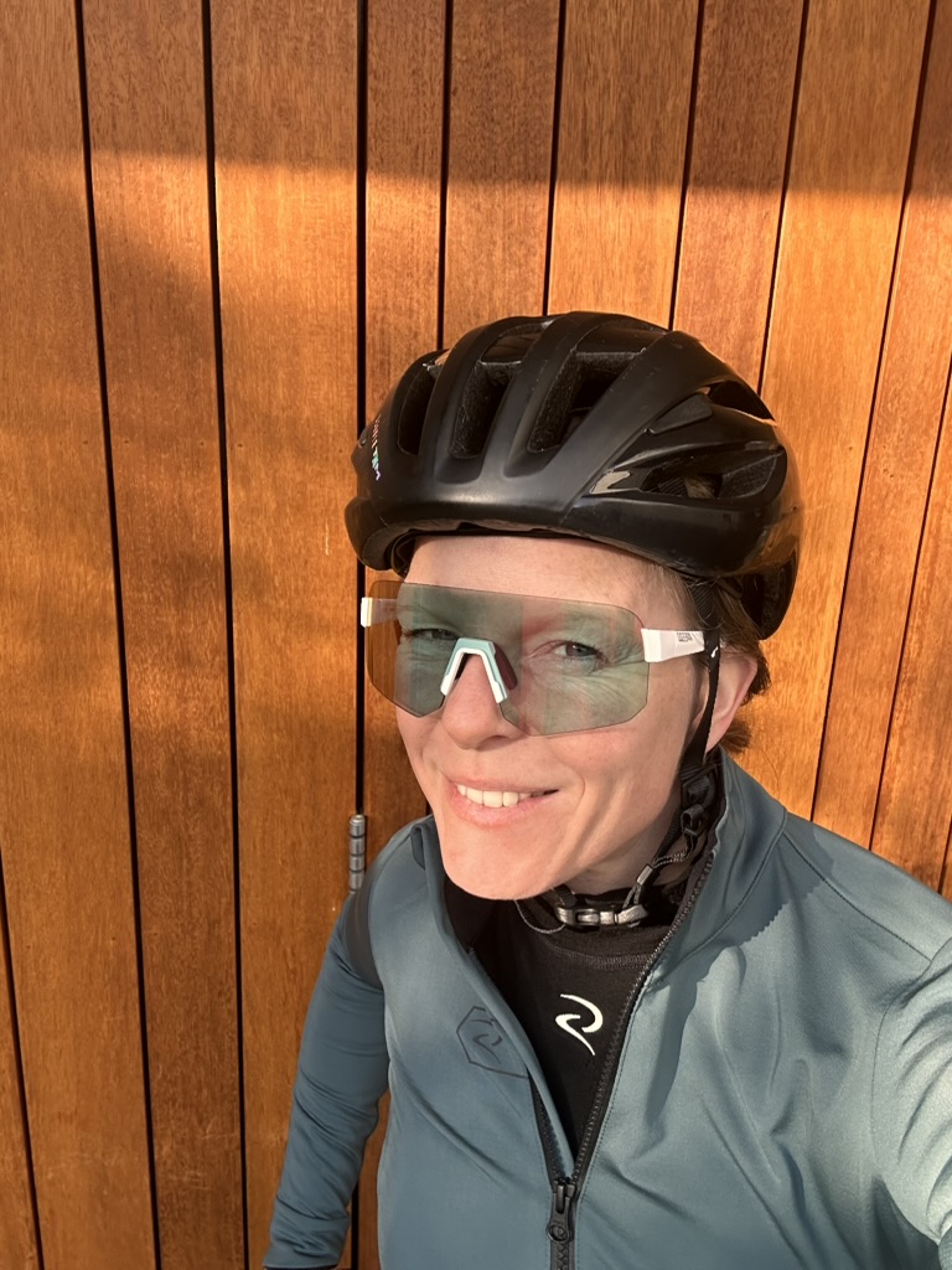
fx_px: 1100
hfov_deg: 46.8
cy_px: 635
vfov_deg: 60.0
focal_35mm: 30
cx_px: 476
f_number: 1.9
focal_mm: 2.69
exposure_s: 1/386
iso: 25
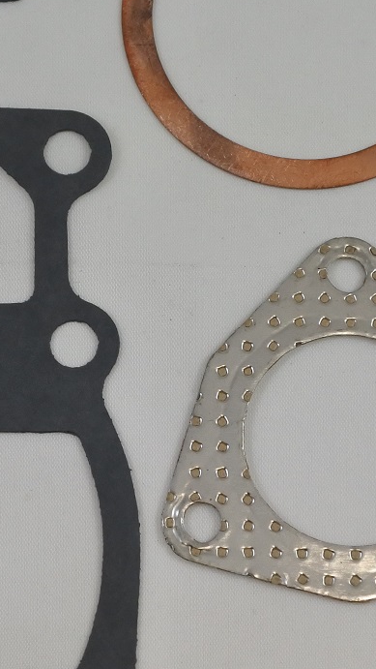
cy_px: 339
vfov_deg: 20.4
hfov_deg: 11.5
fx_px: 1860
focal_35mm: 105
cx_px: 43
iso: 400
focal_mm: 16.1
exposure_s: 1/250
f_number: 4.5
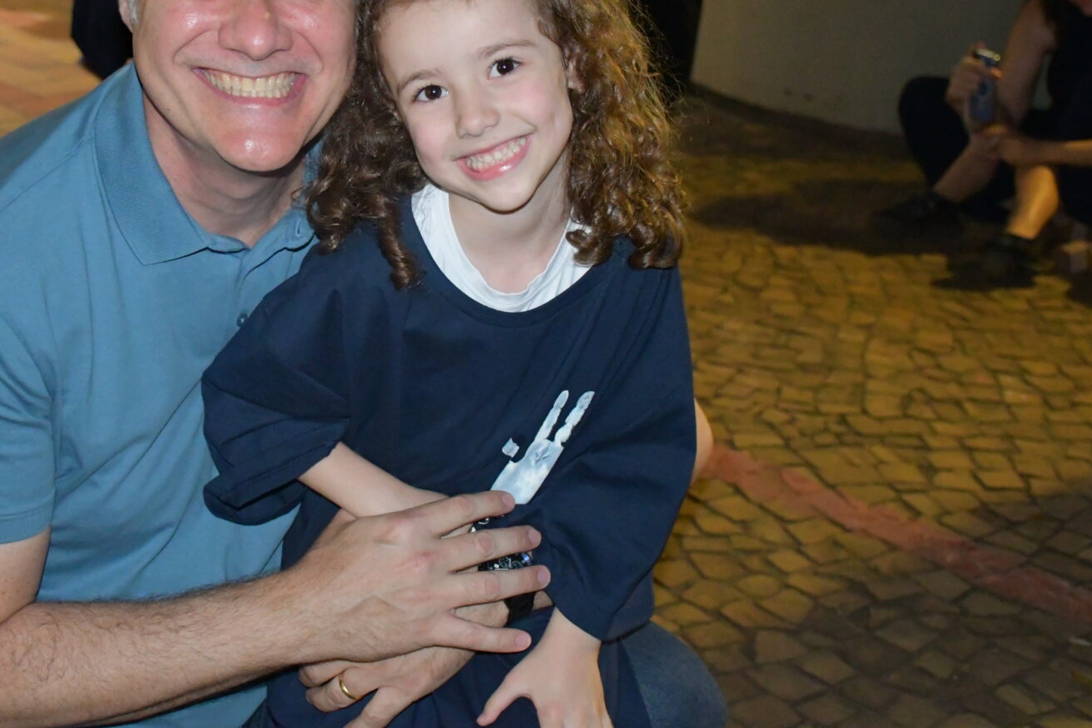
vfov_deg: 20.5
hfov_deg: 30.3
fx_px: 2002
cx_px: 373
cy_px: 240
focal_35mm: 66
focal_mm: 30
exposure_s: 1/60
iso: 6400
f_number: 4
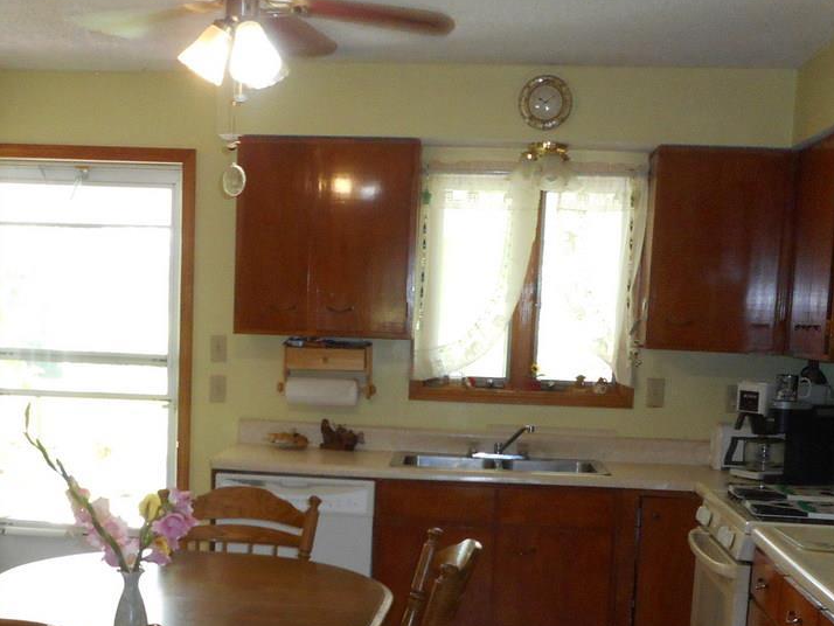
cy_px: 517
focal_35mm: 56
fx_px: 1350
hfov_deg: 34.2
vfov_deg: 25.6
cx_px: 335
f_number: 3.7
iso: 280
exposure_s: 1/25
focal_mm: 4.5
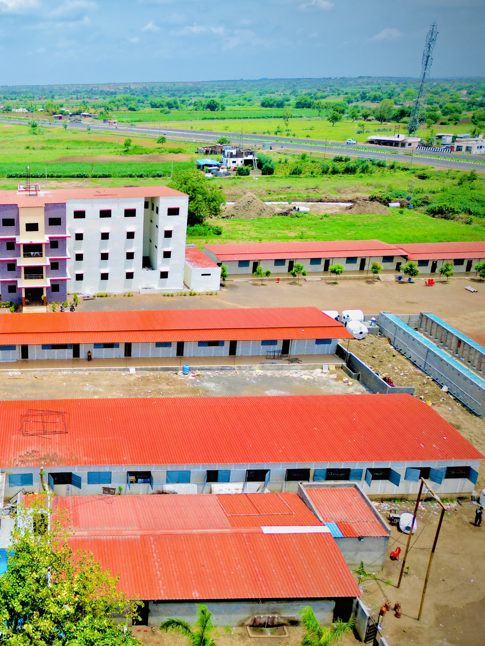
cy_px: 313
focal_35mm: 33
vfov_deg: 55.3
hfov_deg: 39.9
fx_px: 616
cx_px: 53
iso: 110
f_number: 1.7
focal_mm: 6.72
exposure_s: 1/4000
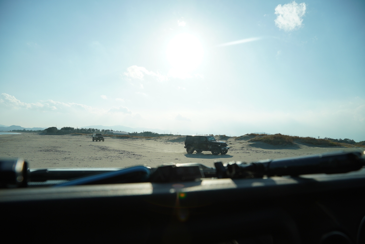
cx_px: 182
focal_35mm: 26
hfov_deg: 70.4
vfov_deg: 50.5
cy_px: 122
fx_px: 259
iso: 100
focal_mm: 17
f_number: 5
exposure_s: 1/1000
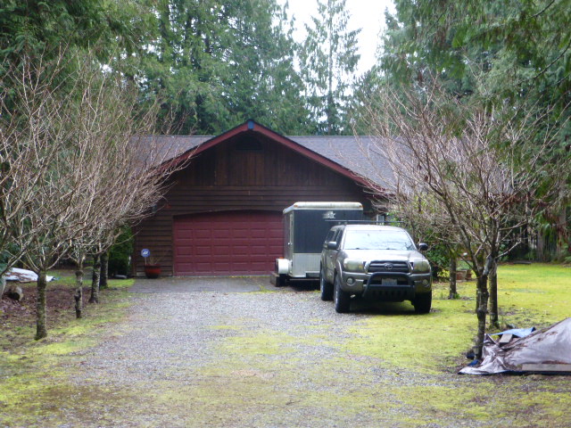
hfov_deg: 31.2
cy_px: 214
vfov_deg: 23.7
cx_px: 286
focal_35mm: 62
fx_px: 1023
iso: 400
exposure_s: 1/60
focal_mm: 11
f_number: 4.8
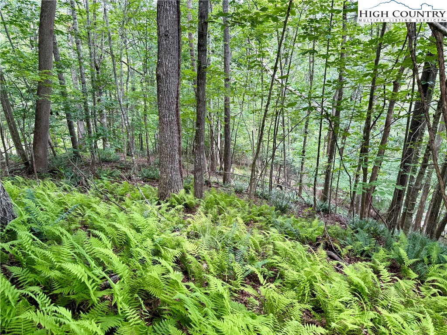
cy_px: 168
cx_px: 224
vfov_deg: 56.8
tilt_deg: -23.5
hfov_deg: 71.6
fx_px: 310
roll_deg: +0.8
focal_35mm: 24
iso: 80
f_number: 1.78
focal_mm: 6.76
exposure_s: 1/121
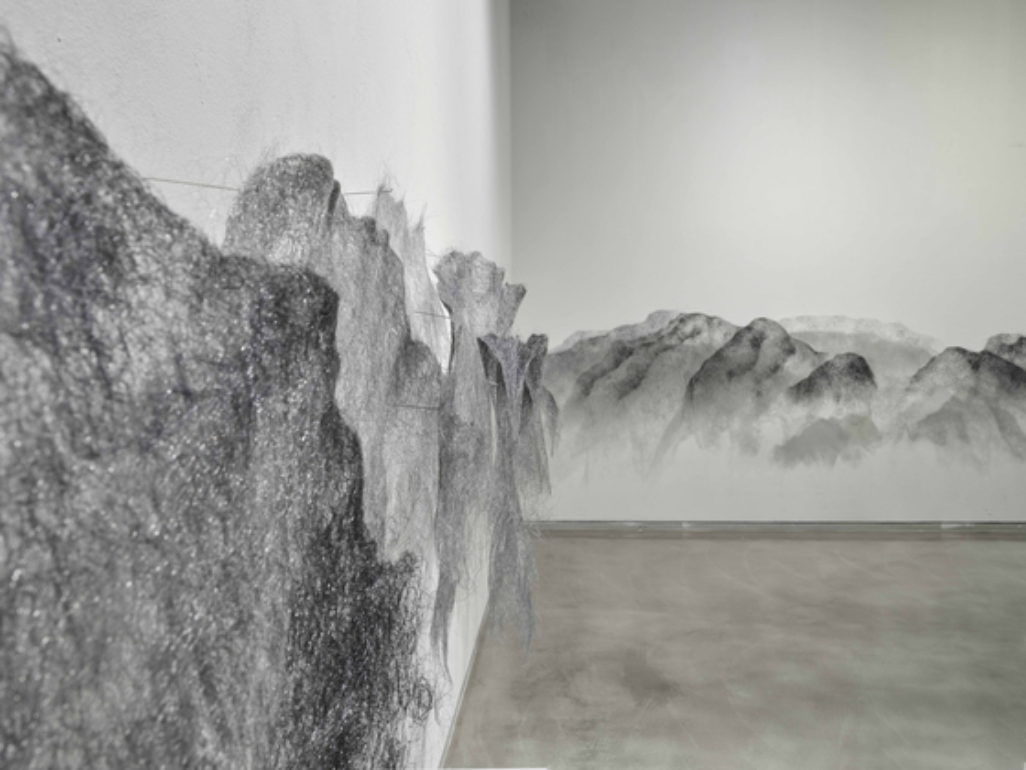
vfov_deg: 49.7
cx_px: 513
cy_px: 385
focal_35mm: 28
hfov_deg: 63.4
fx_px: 830
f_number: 13
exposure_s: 1/2.5
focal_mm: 35.6
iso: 400
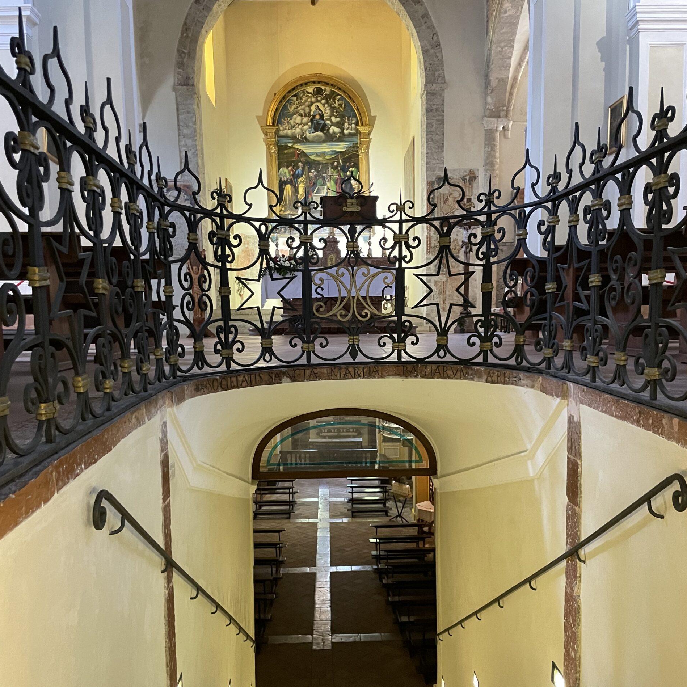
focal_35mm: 31
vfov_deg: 52.1
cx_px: 346
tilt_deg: -6.5
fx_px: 696
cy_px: 417
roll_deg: +0.3
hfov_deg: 52.5
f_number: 1.6
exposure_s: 1/50
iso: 400
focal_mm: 4.2
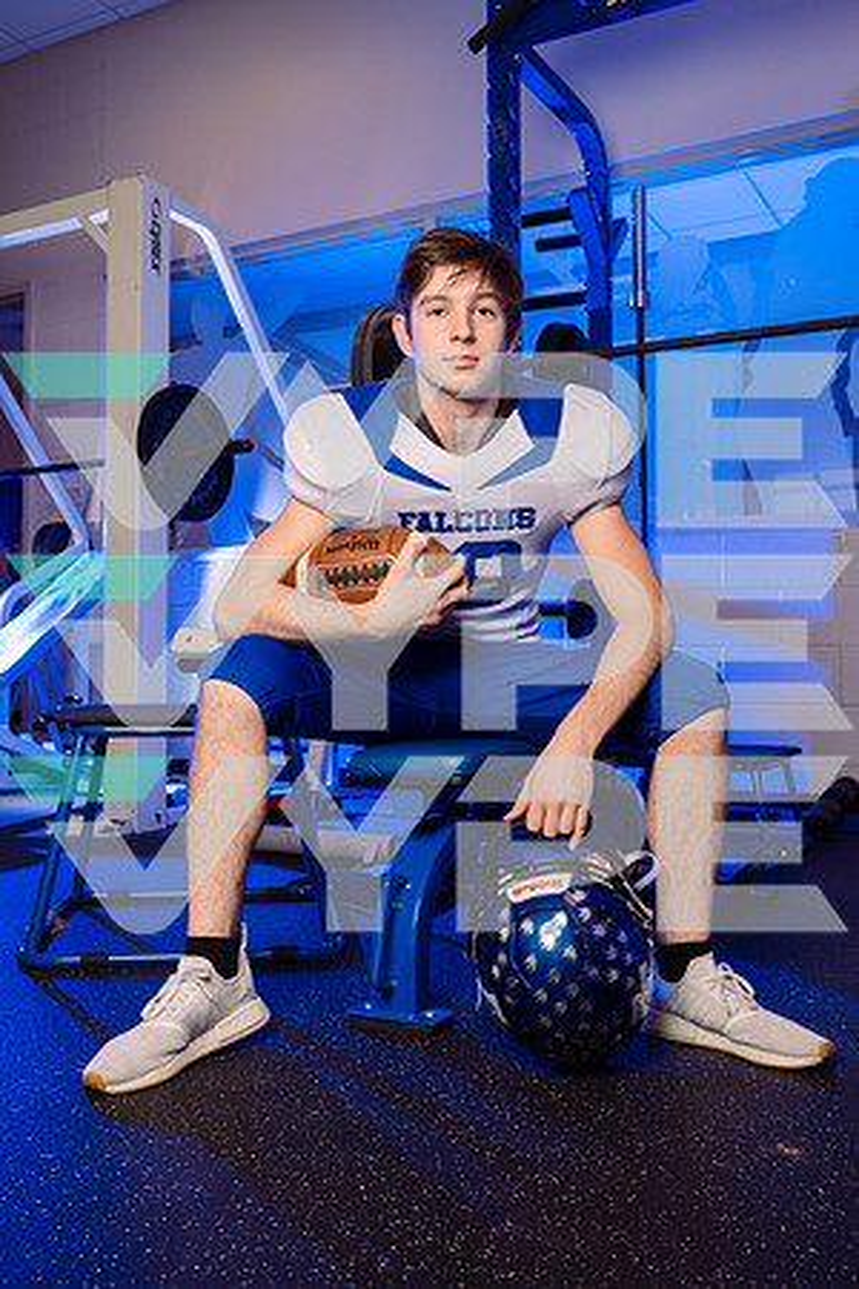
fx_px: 1181
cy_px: 644
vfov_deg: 57.2
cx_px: 430
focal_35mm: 33
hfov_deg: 40.0
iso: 400
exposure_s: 1/200
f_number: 7.1
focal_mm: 33
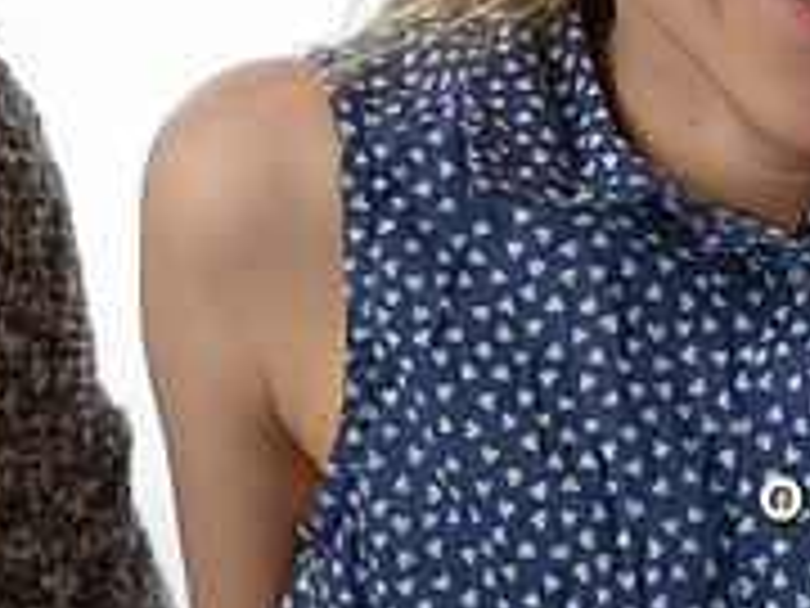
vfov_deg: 6.6
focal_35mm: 223
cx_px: 230
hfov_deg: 8.9
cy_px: -83
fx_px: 5218
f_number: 9
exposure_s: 1/200
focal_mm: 72
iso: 100
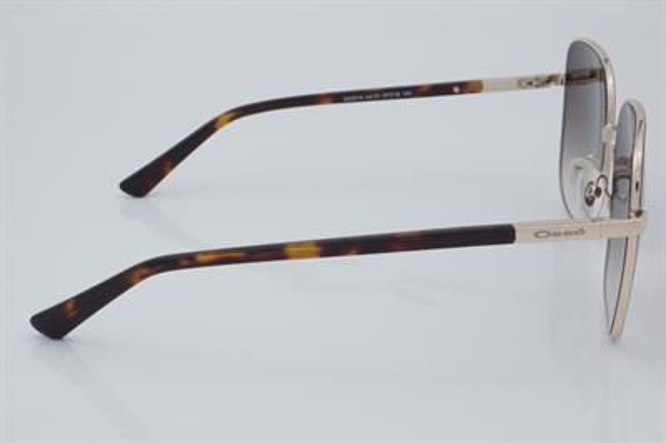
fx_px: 1386
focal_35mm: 75
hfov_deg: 27.0
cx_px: 333
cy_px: 222
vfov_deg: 18.2
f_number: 32
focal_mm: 50
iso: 100
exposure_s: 1/4
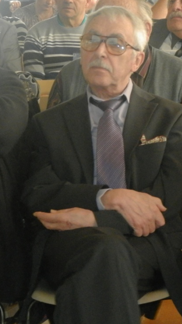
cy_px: 166
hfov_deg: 7.5
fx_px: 1382
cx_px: 215
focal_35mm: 161
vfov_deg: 13.4
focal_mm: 19
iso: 800
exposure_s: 1/10
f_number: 4.5
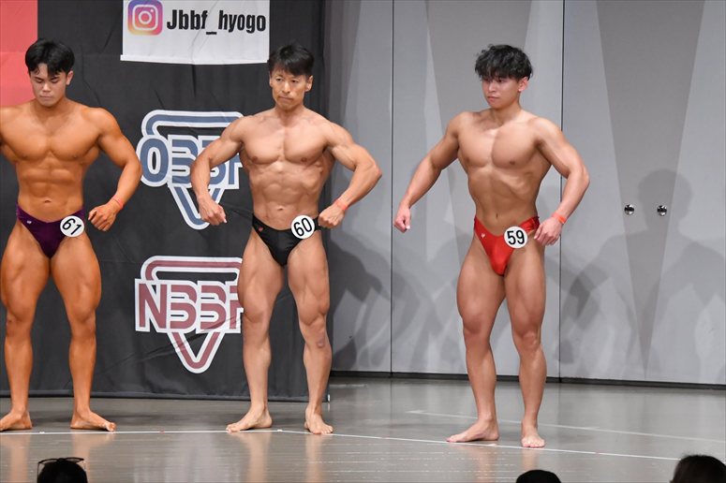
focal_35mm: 202
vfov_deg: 6.8
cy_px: 242
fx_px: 4072
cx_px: 363
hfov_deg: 10.2
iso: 6400
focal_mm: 135
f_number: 5.6
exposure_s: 1/400
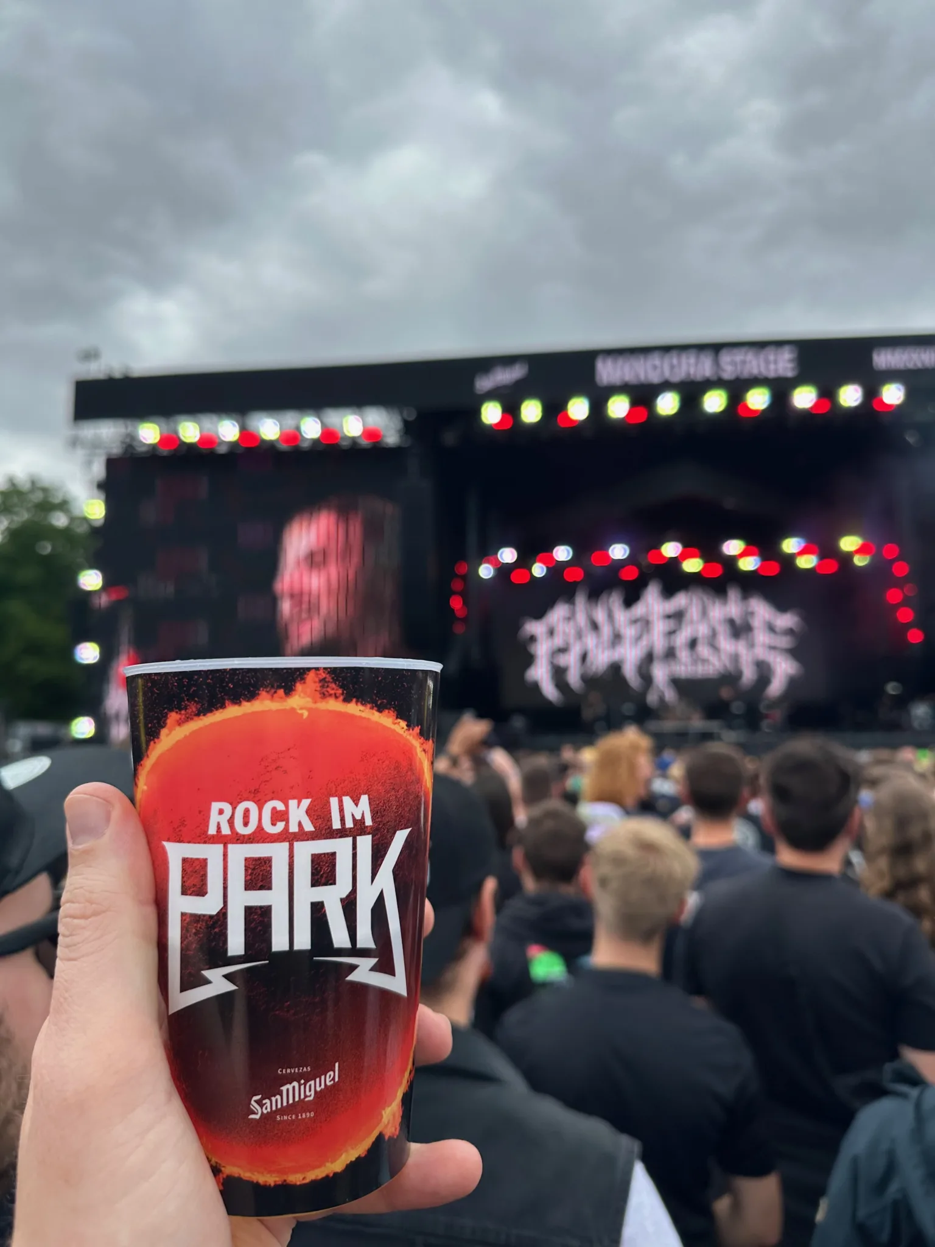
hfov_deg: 56.8
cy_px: 624
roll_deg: +0.9
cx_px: 468
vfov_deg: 71.6
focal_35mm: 24
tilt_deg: +9.0
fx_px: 864
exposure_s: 1/3247
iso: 80
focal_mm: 6.86
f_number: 1.78
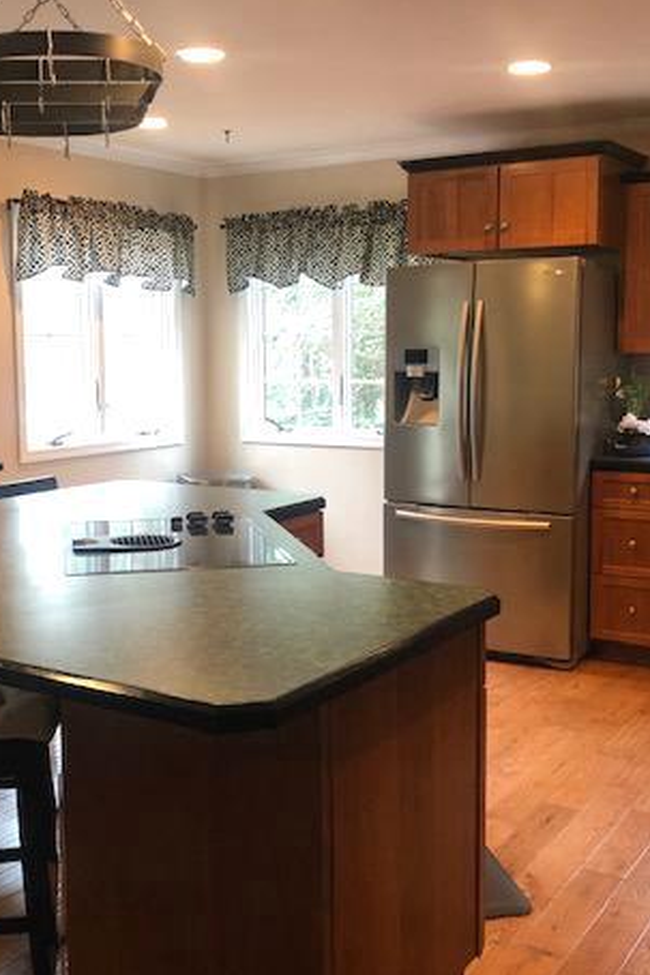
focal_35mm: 41
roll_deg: +0.1
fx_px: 1111
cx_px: 311
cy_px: 469
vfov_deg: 47.4
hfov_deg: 32.6
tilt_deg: -5.9
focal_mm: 3.99
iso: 40
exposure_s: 1/15
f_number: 1.8
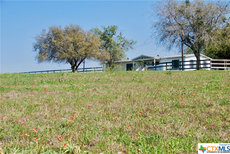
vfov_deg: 20.6
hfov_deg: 30.5
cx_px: 115
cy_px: 77
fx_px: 422
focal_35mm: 66
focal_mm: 44
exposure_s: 1/250
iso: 100
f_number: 8
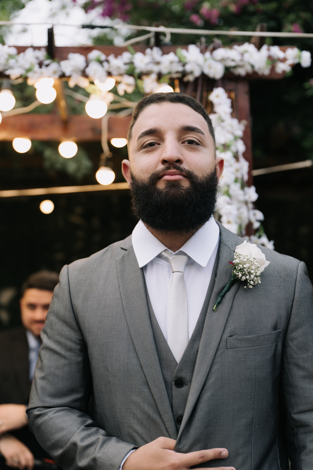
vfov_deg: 30.1
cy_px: 235
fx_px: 874
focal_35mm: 67
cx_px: 156
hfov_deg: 20.3
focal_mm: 64
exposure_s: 1/160
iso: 320
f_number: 3.2
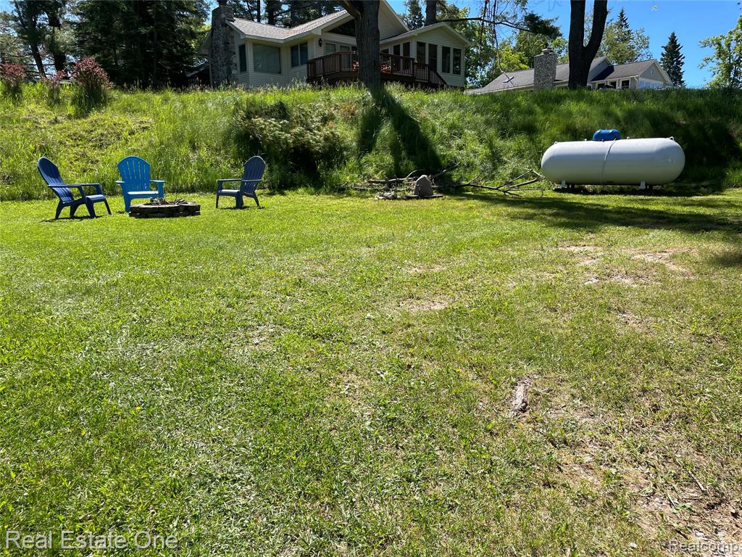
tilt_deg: -9.7
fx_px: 557
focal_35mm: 26
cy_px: 278
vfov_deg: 53.1
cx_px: 371
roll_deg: +0.6
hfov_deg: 67.3
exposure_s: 1/1618
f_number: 1.6
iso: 32
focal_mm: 4.2
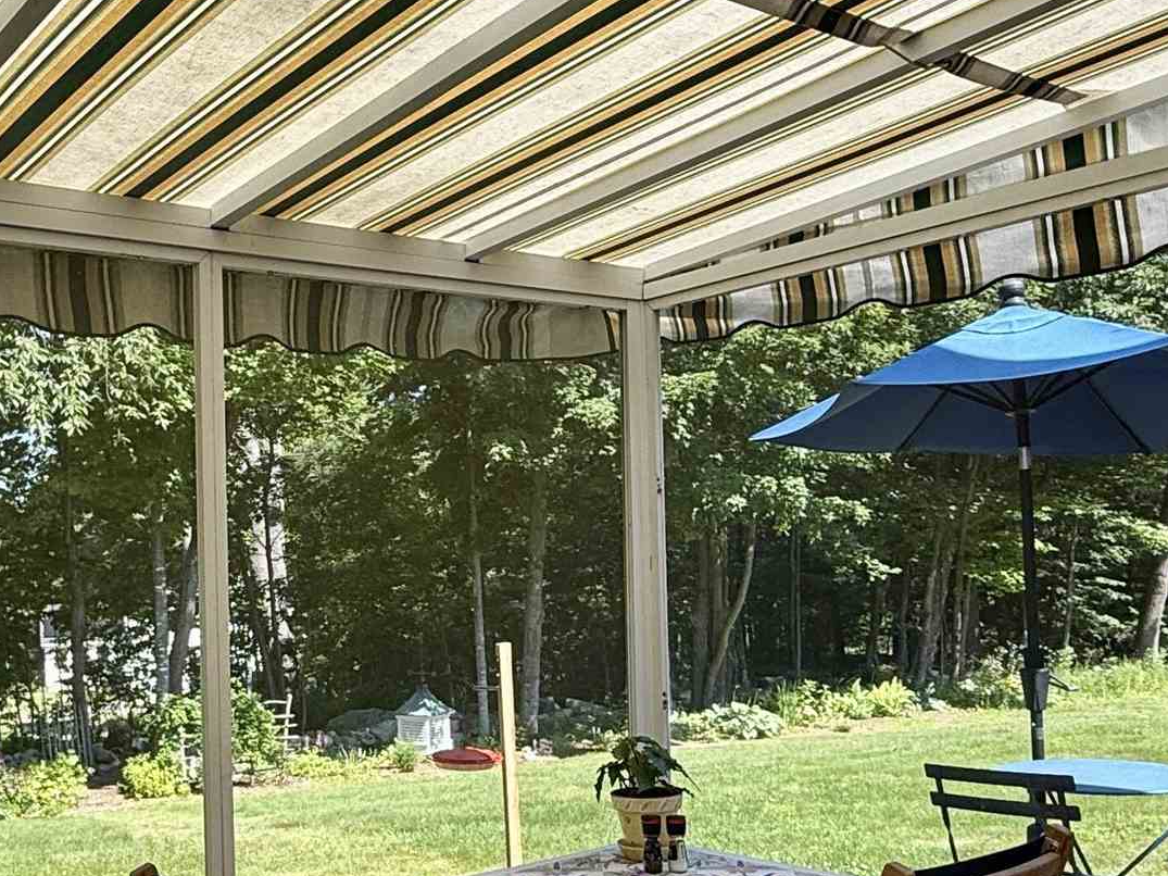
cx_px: 344
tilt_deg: -0.5
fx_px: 1350
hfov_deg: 45.7
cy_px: 576
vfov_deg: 35.6
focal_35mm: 40
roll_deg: +1.4
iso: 50
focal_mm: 2.22
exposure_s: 1/393
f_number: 2.2
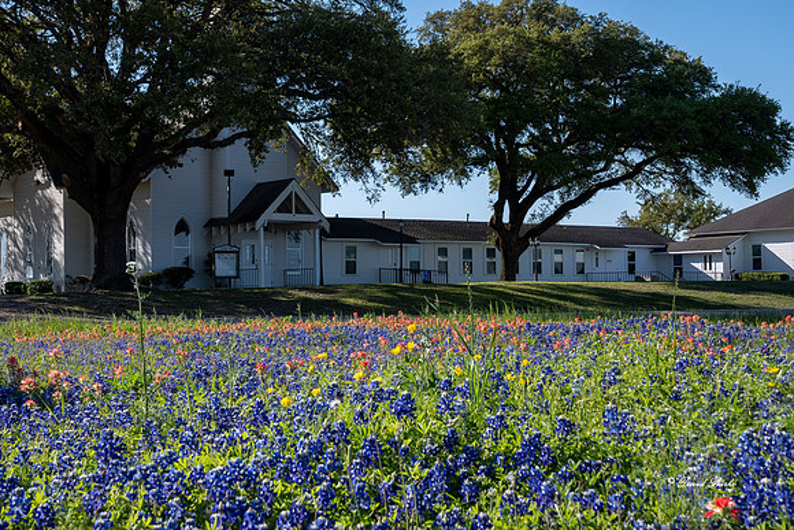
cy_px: 265
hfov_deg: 33.4
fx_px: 1324
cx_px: 397
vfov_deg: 22.6
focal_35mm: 60
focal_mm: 38
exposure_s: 1/125
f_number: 10
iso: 100
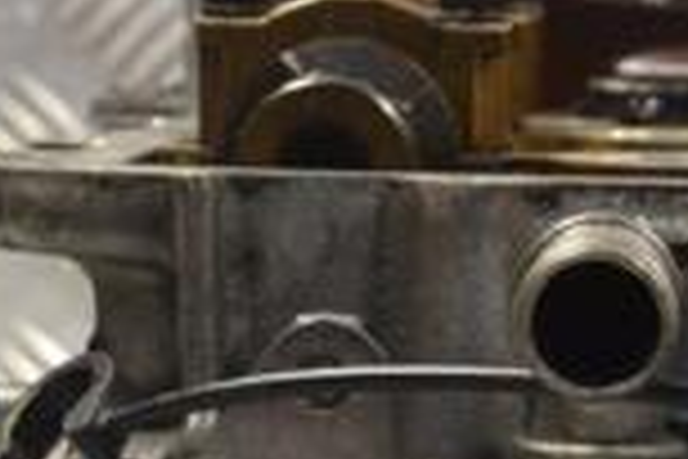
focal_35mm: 206
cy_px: 459
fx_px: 3936
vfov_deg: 6.6
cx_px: 639
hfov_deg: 9.9
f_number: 8
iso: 3200
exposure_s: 1/250
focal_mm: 35
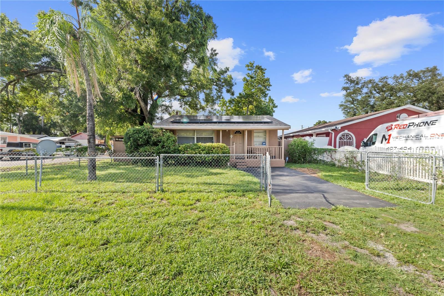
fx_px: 173
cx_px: 222
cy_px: 148
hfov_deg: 104.3
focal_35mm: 14
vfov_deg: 81.2
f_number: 8
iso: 400
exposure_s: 1/125
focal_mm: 14
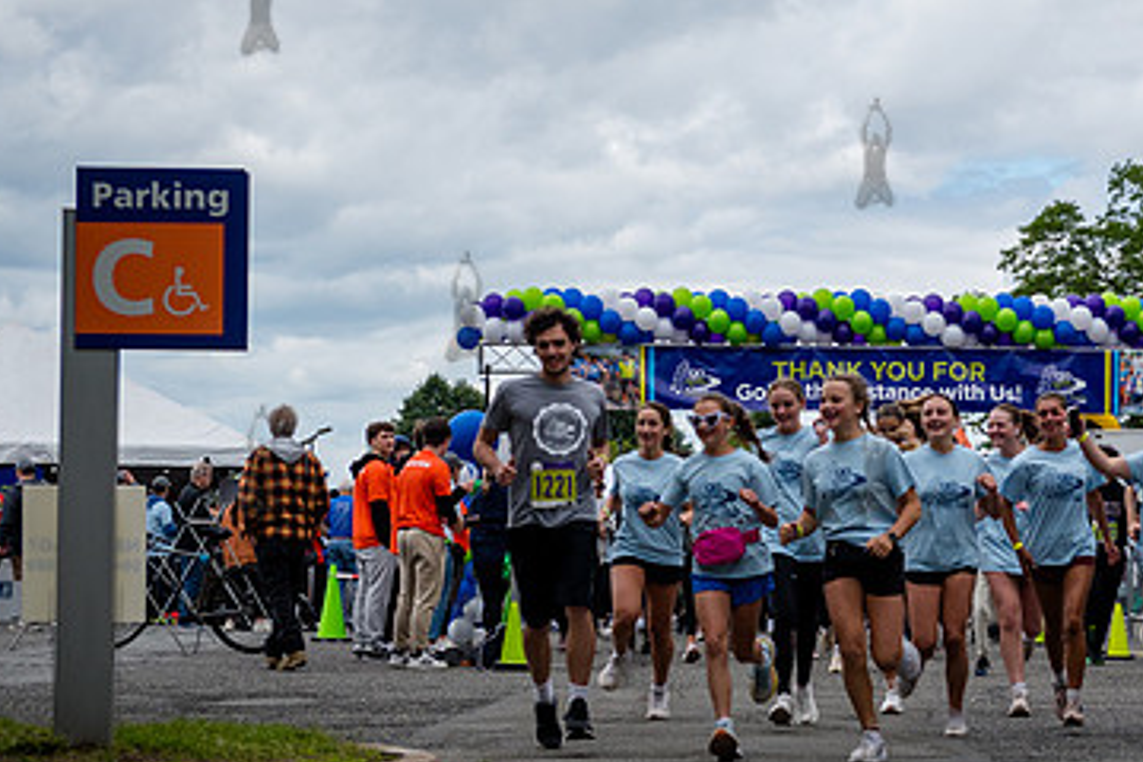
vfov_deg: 11.5
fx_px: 3778
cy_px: 459
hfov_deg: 17.1
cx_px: 873
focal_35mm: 119
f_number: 4
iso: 400
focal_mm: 58
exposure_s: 1/3200
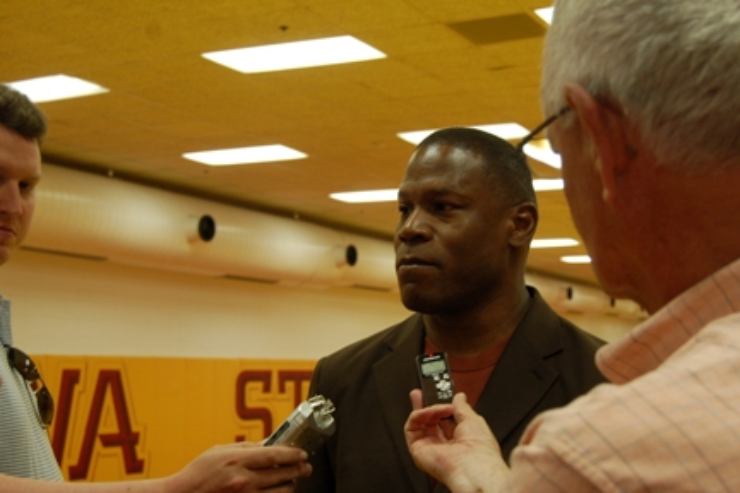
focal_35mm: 56
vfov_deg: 24.3
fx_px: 1143
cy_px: 282
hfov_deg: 35.9
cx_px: 398
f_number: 4.5
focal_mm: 31
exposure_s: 1/30
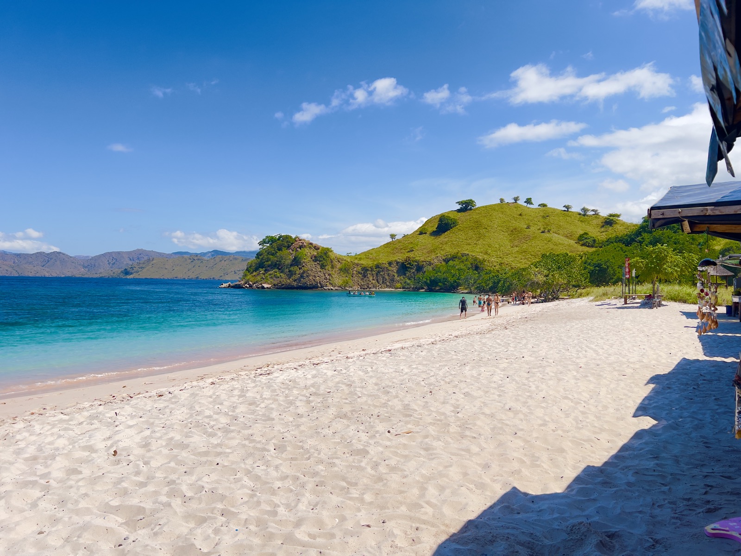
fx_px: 557
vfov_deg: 53.1
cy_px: 278
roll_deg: -1.0
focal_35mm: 26
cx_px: 370
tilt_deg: -0.5
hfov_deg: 67.3
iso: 50
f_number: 1.5
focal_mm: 5.7
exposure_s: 1/2632
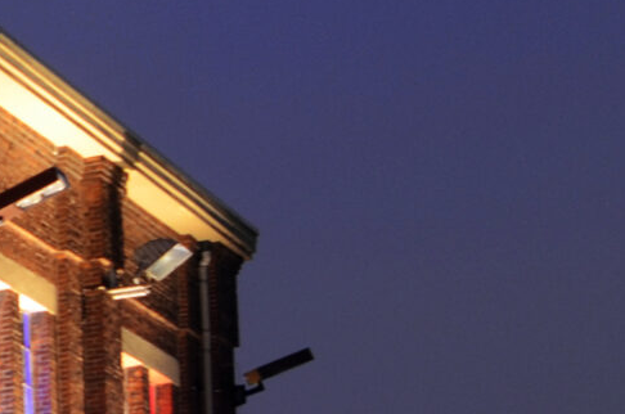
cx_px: -748
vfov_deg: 8.6
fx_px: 2738
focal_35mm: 158
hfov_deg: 11.4
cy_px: 249
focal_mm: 20
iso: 200
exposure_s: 30
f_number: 6.3
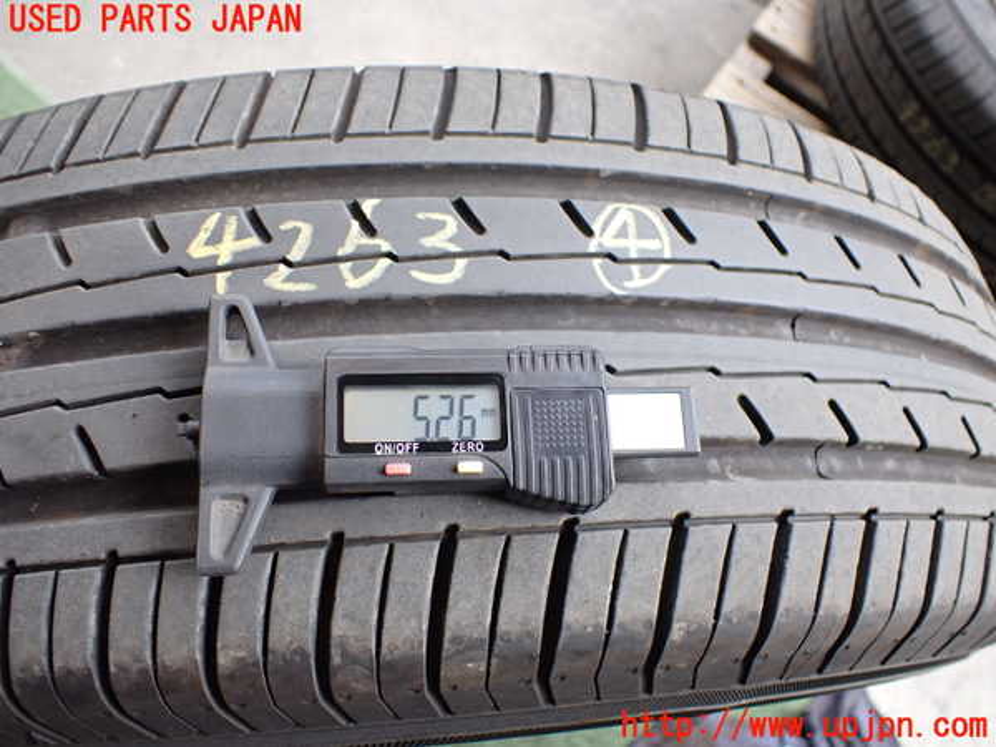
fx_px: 863
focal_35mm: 30
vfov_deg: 46.8
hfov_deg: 60.0
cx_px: 498
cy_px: 374
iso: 250
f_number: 2.3
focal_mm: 5.4
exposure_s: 1/125
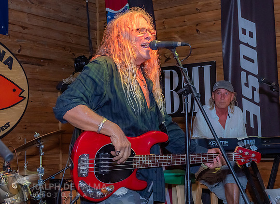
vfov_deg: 22.0
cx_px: 131
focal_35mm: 65
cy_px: 83
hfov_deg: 29.9
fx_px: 524
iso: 1000
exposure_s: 1/160
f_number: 5.6
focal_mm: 35
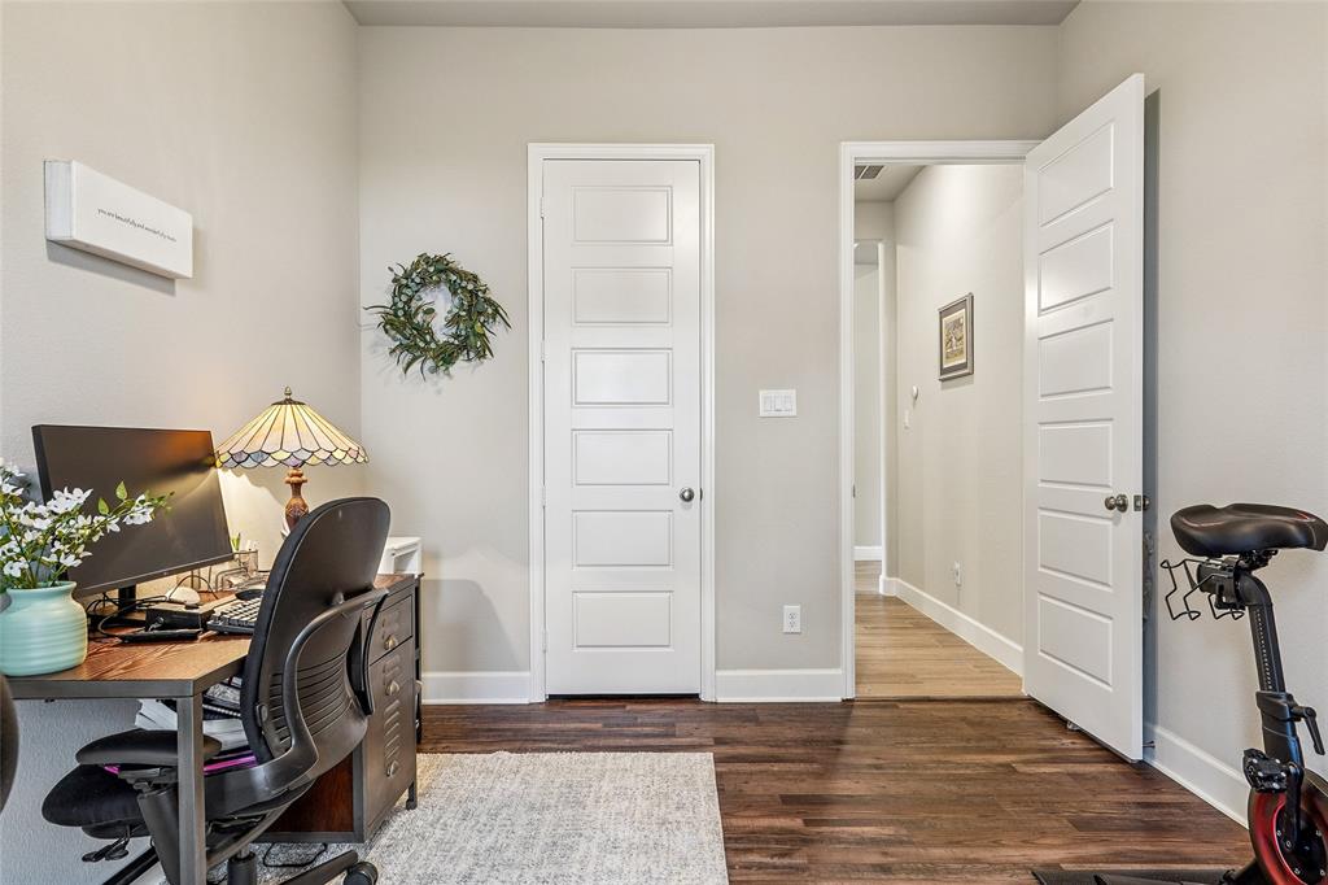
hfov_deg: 81.2
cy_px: 442
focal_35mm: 21
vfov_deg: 59.5
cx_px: 664
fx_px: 774
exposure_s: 1/1.67
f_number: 9
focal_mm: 14
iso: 100
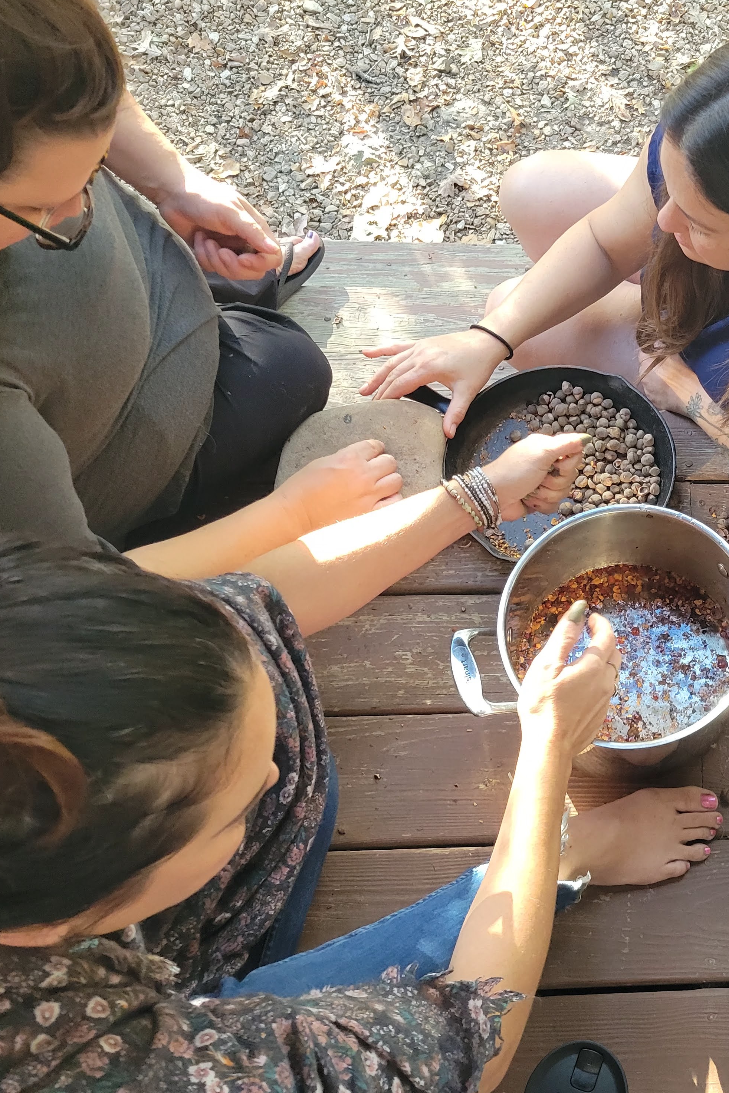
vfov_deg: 51.9
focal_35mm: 37
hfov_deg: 33.2
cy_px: 556
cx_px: 716
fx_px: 1124
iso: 250
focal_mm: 5.4
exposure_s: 1/120
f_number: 1.8
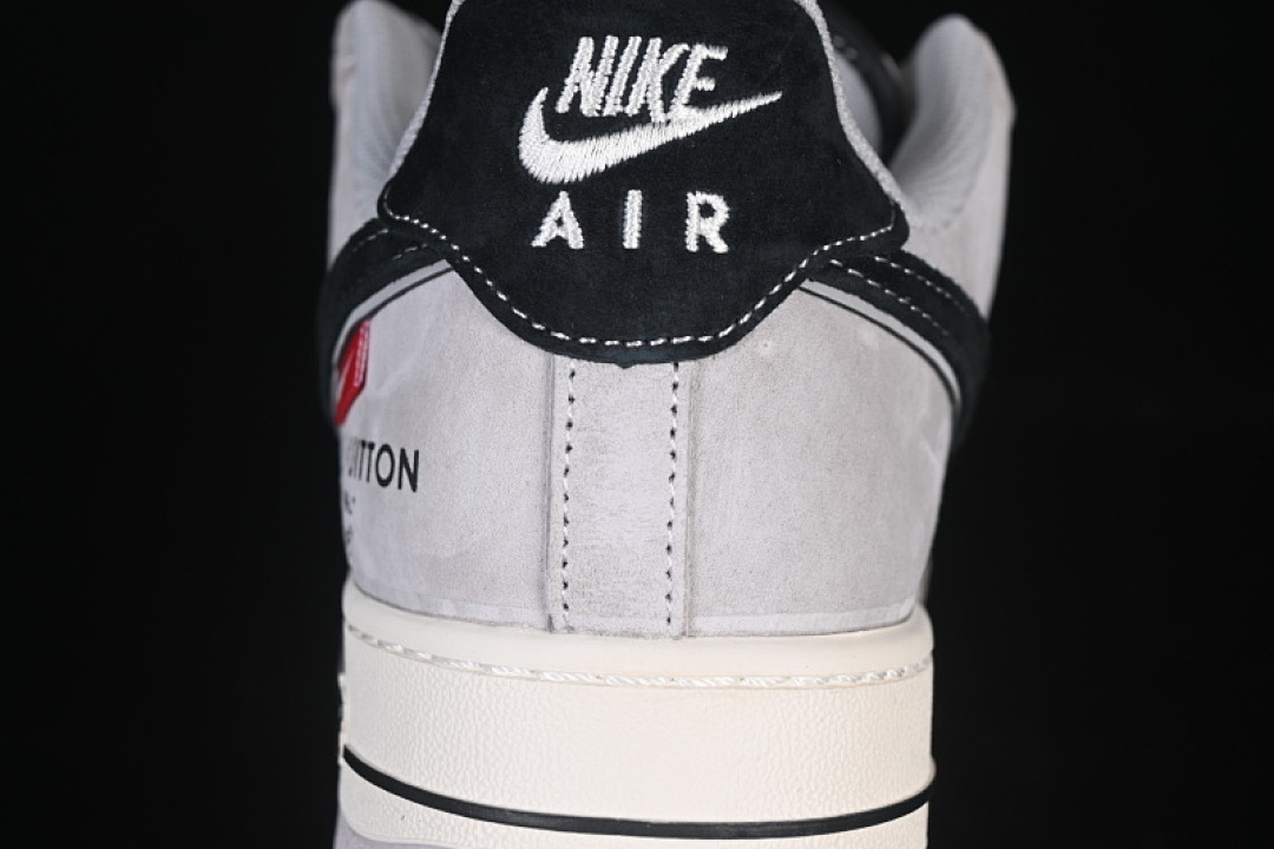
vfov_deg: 18.2
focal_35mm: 75
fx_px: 2654
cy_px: 424
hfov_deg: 27.0
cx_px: 637
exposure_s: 1/80
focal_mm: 50
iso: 160
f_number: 7.1
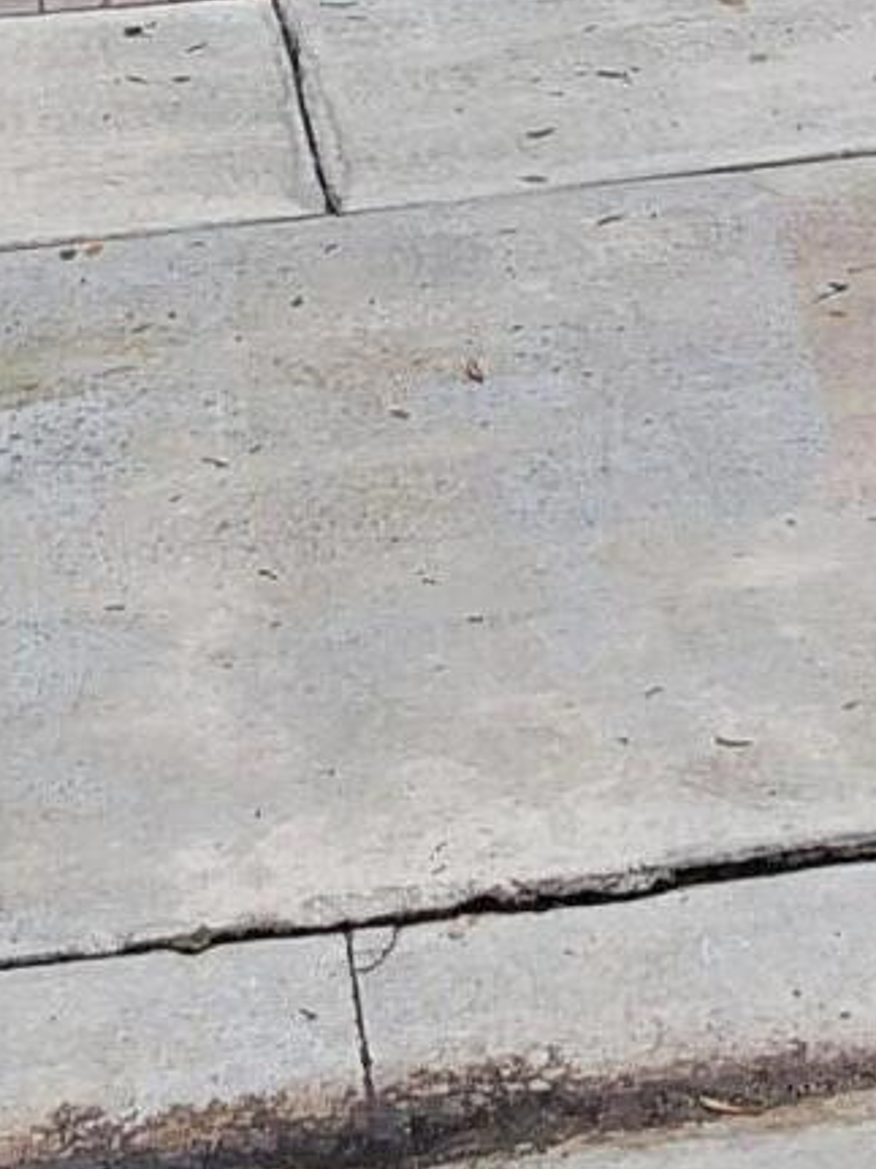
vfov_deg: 13.9
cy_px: -738
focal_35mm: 130
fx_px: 4389
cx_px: 835
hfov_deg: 11.3
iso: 50
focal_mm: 2.91
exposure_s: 1/339
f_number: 1.9
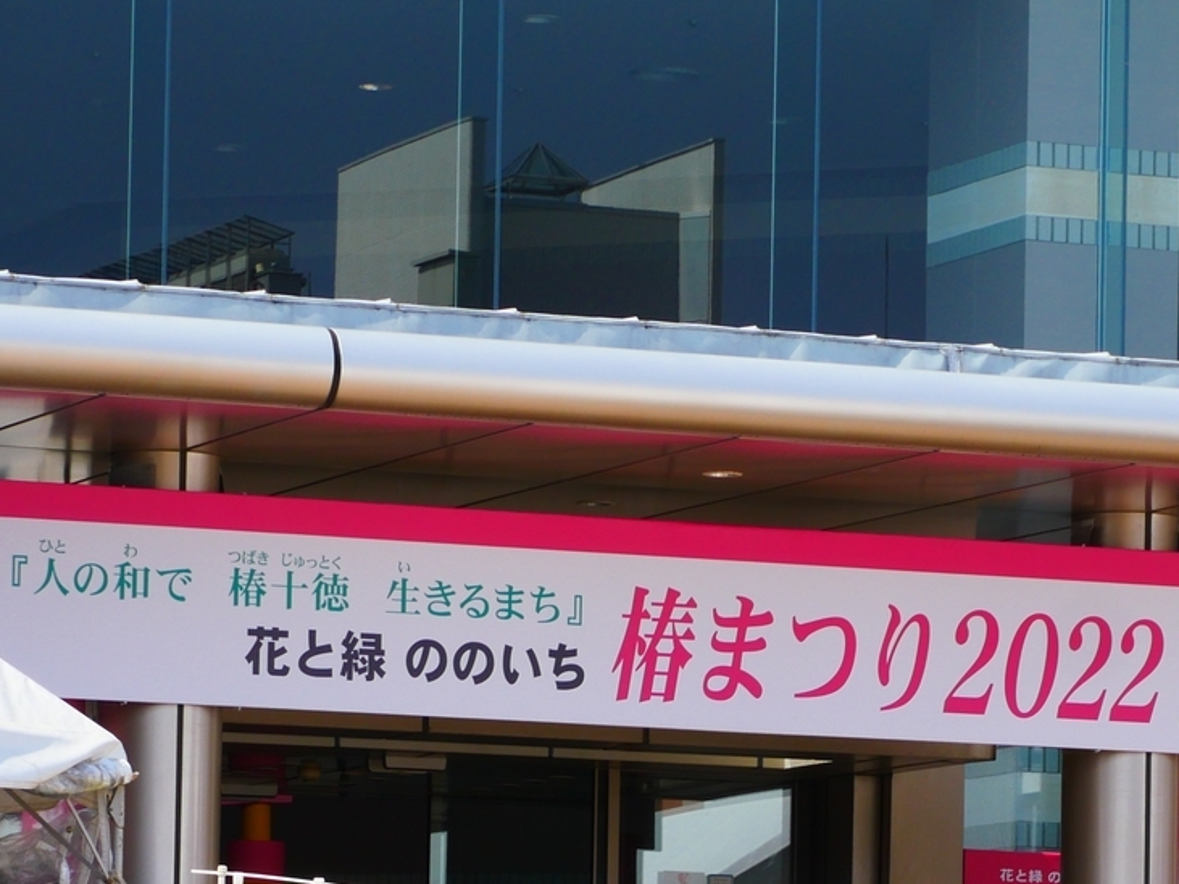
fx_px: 6709
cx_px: 766
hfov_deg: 10.0
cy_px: 899
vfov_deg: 7.5
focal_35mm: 197
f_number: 8
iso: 200
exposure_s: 1/320
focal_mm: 45
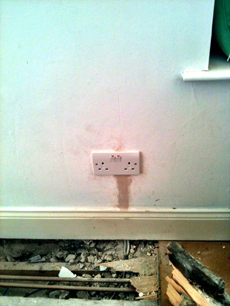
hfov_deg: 40.7
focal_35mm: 35
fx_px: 310
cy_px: 153
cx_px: 115
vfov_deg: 52.6
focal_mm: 3.85
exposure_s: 1/17
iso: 80
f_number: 2.8
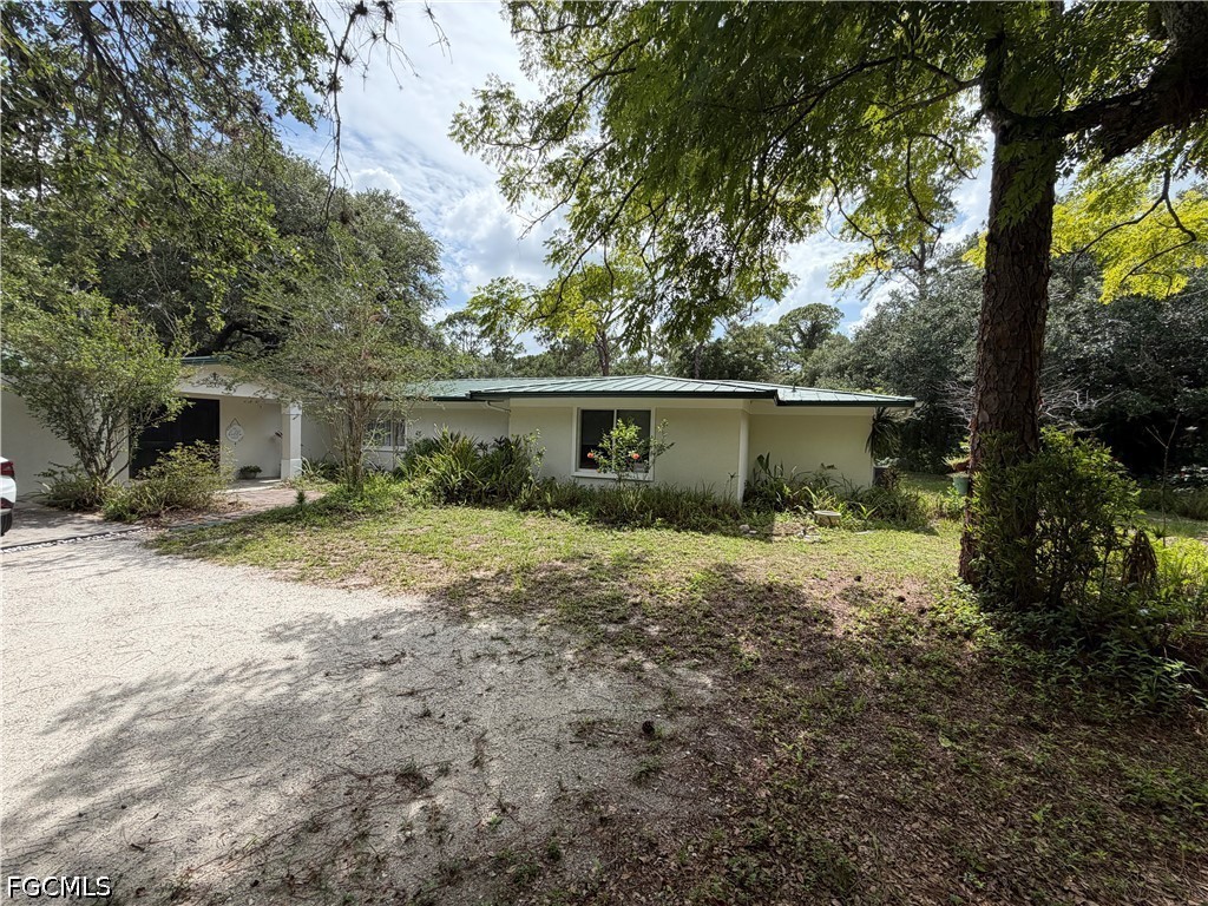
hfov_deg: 102.1
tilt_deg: -2.4
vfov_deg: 85.7
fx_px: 489
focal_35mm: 14
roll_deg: -2.0
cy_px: 453
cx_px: 604
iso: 32
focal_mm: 2.22
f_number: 2.2
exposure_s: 1/770
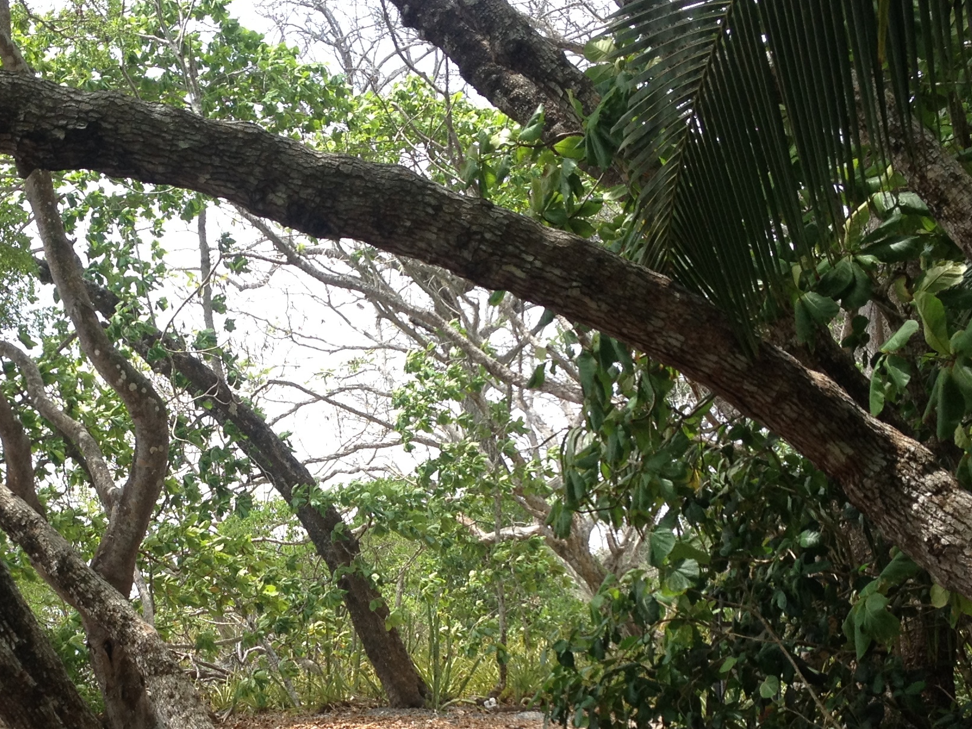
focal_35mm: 70
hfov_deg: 27.5
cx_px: 289
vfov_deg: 20.7
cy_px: 605
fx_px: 1966
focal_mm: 4.28
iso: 50
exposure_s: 1/484
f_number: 2.4
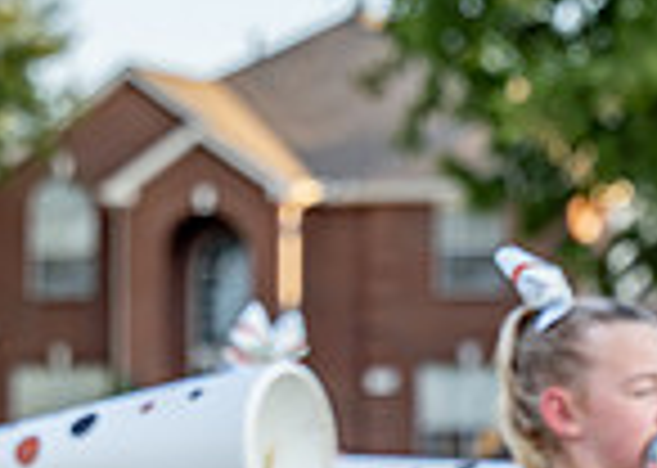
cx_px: 105
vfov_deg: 5.2
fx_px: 5089
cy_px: 583
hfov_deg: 7.4
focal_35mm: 273
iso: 200
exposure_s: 1/1250
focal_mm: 55.4
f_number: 2.8
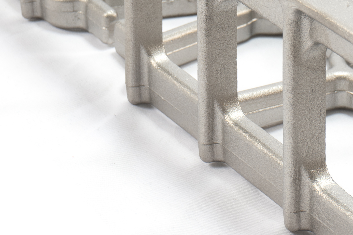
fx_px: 1922
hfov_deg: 10.4
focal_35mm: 196
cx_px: 306
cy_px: 38
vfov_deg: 7.0
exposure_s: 1/125
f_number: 13
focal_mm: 70
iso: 100
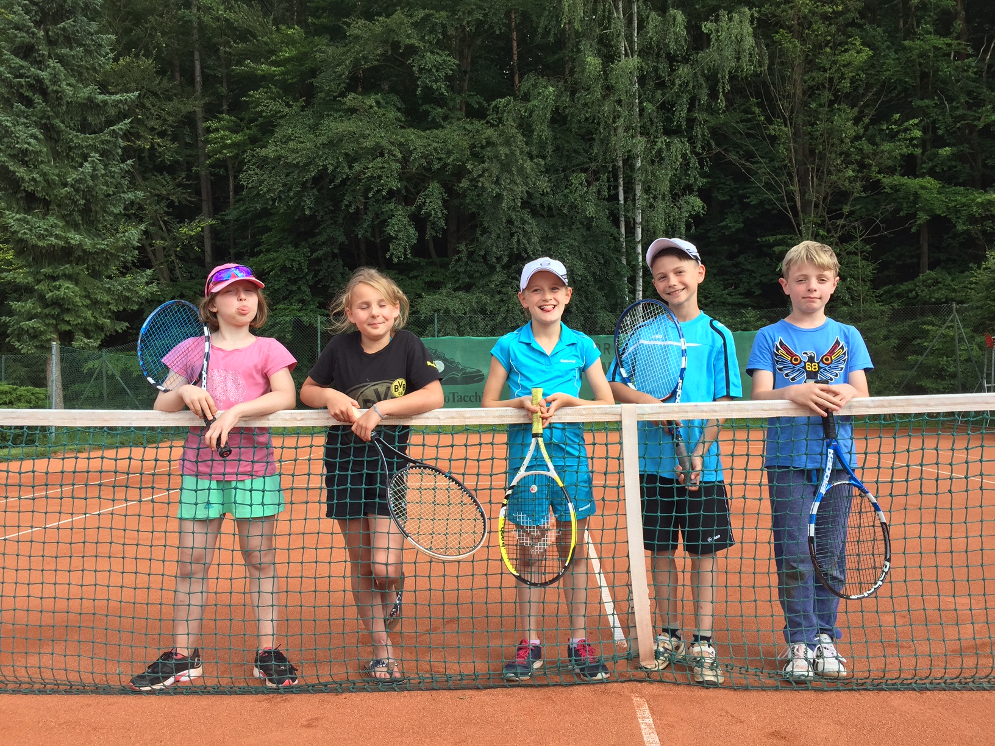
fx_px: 834
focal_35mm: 29
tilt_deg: +2.7
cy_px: 373
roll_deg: +0.5
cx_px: 498
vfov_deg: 48.2
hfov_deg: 61.7
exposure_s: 1/514
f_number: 2.2
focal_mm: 4.15
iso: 32
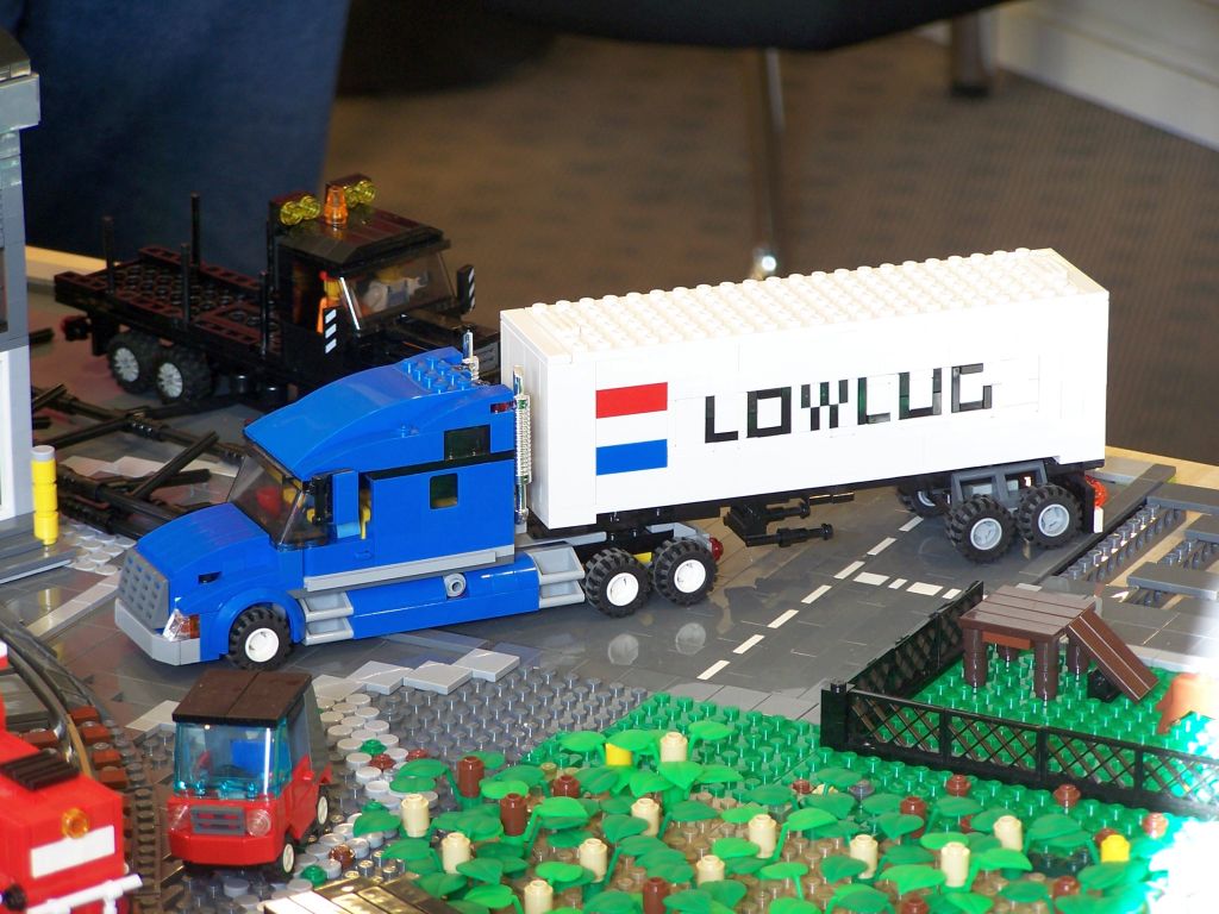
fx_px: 5951
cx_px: 610
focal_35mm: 169
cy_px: 457
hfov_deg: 11.7
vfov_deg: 8.8
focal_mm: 28
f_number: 3.2
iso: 80
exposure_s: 1/15
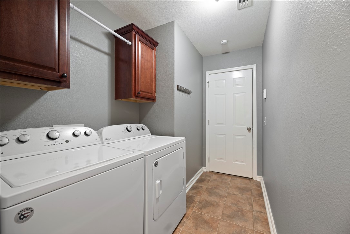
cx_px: 175
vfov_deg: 81.2
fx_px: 136
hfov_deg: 104.3
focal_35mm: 14
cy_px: 117
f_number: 8
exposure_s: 1
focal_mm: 14
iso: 640
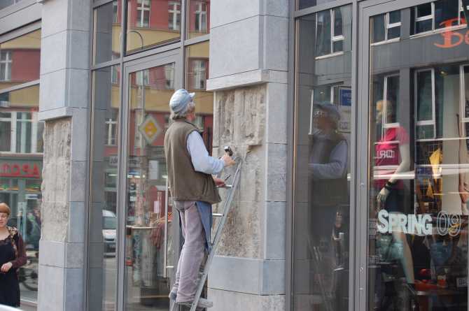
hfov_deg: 24.6
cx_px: 234
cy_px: 156
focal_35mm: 82
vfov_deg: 16.5
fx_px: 1073
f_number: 5.6
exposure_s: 1/125
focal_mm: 55
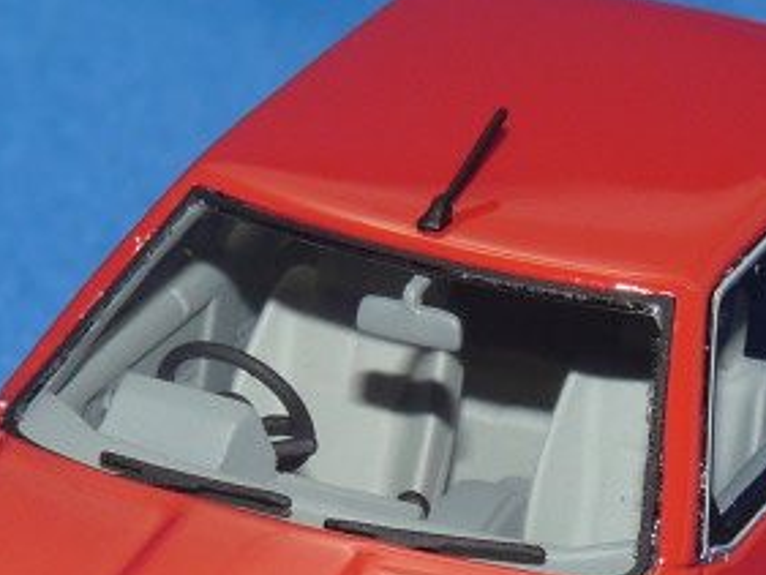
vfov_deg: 5.2
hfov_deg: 6.9
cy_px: 564
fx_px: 6354
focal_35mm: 287
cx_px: 363
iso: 100
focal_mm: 12.8
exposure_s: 1/40
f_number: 4
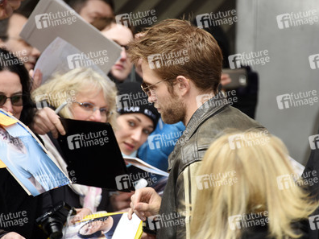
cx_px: 147
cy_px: 120
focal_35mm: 328
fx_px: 3023
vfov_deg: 4.5
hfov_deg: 6.0
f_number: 5.6
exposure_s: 1/125
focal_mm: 300
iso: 400
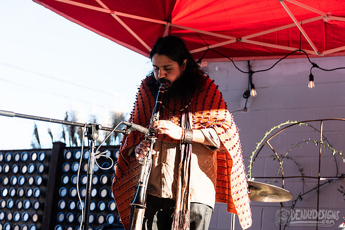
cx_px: 172
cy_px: 115
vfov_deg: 19.5
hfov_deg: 28.8
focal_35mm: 70
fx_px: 671
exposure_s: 1/320
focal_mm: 70
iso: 200
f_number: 4.5
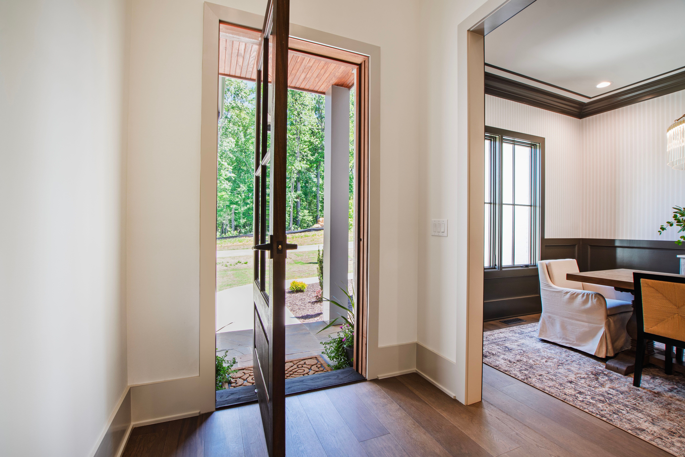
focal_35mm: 15
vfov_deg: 77.3
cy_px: 228
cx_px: 342
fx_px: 285
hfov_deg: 100.4
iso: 100
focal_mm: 10
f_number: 8
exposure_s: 1/2.5
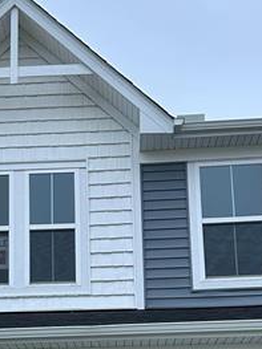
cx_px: 80
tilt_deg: +13.8
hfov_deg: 19.3
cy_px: 317
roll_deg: +1.0
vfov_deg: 24.9
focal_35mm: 76
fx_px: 768
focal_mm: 5.7
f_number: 1.5
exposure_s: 1/121
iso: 80
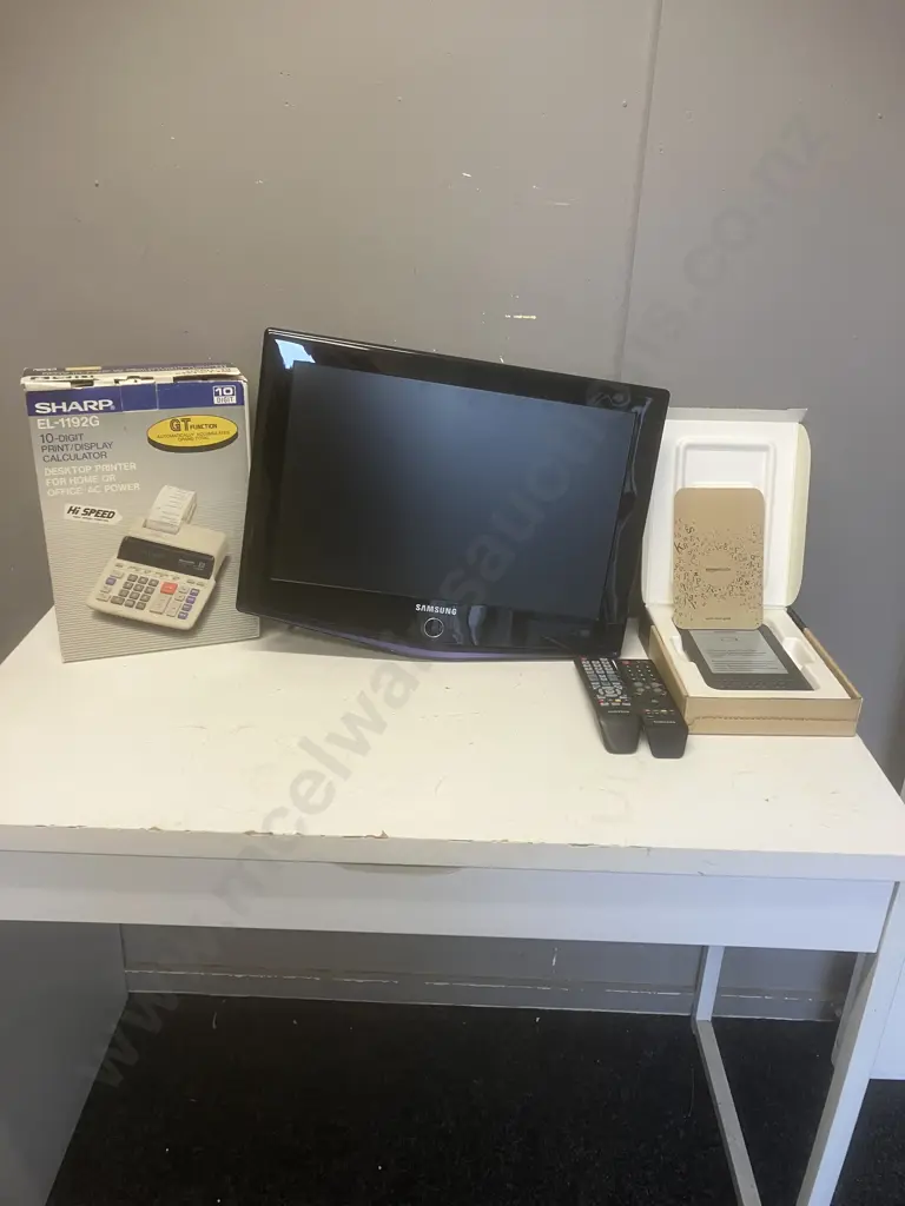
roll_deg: -2.8
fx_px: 976
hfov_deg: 49.7
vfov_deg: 63.4
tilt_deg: -22.3
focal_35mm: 28
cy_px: 603
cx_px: 452
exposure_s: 1/50
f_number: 1.8
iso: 64
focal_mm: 3.99
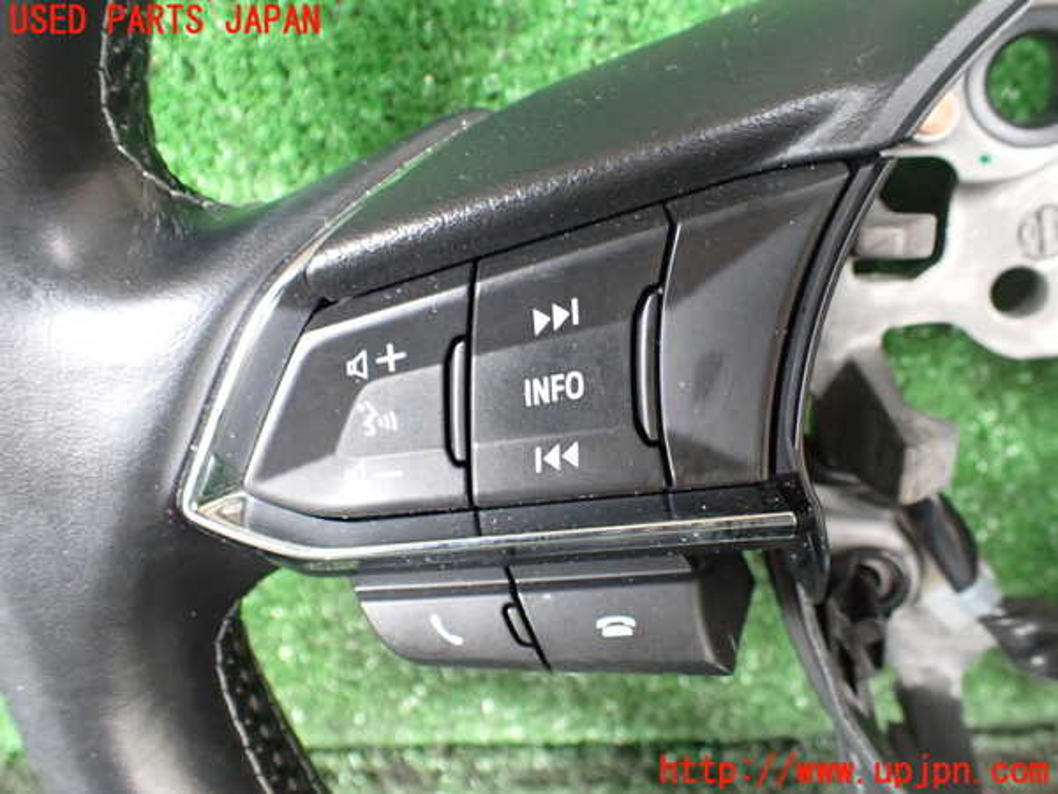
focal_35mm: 30
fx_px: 917
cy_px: 397
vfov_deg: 46.8
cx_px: 529
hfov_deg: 60.0
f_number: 2.3
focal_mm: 5.4
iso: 800
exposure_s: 1/40
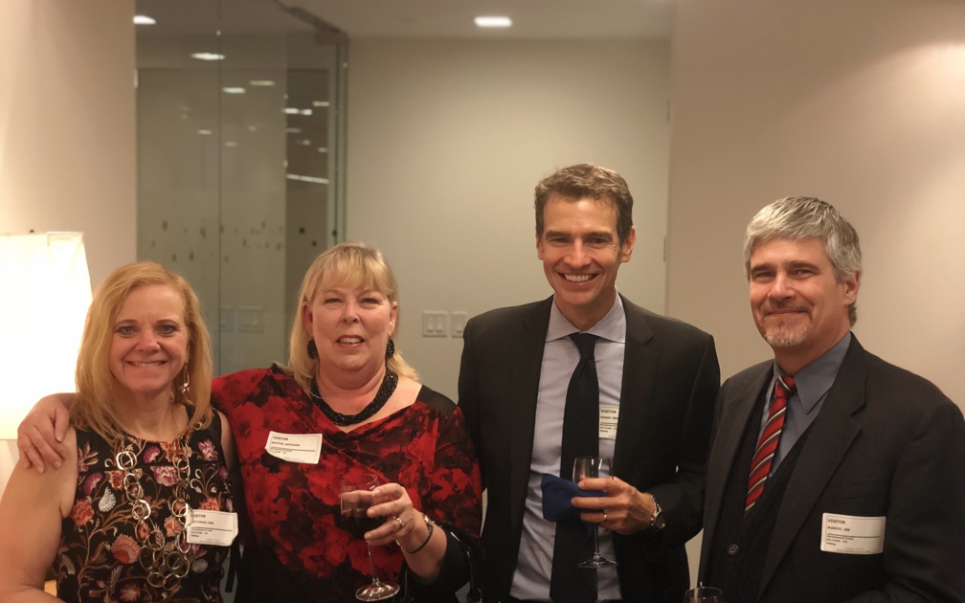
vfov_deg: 23.1
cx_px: 488
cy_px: 332
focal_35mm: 56
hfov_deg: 36.3
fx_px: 1473
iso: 250
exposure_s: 1/60
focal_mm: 6
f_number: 2.4
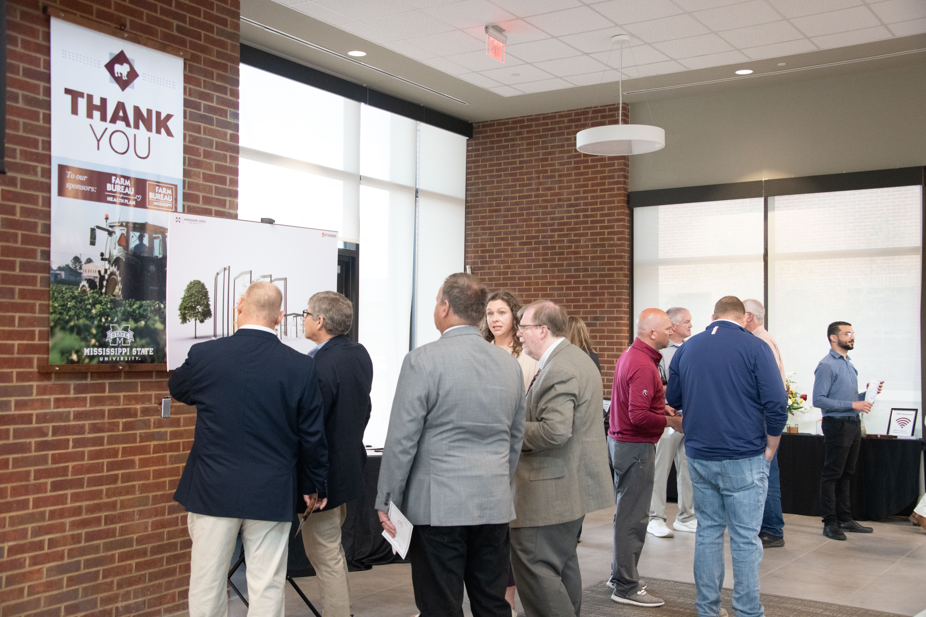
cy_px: 308
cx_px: 463
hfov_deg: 46.4
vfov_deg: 31.9
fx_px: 1080
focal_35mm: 42
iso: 5000
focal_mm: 42
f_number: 5
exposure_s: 1/160
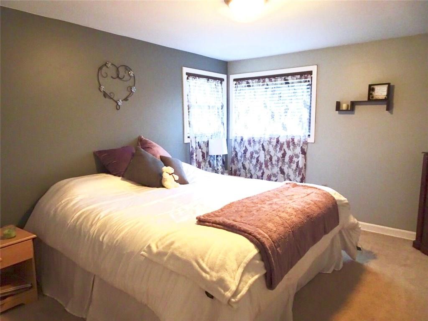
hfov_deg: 71.6
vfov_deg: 56.8
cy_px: 160
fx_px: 297
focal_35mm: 24
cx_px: 214
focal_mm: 4.1
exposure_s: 1/30
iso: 320
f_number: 3.5
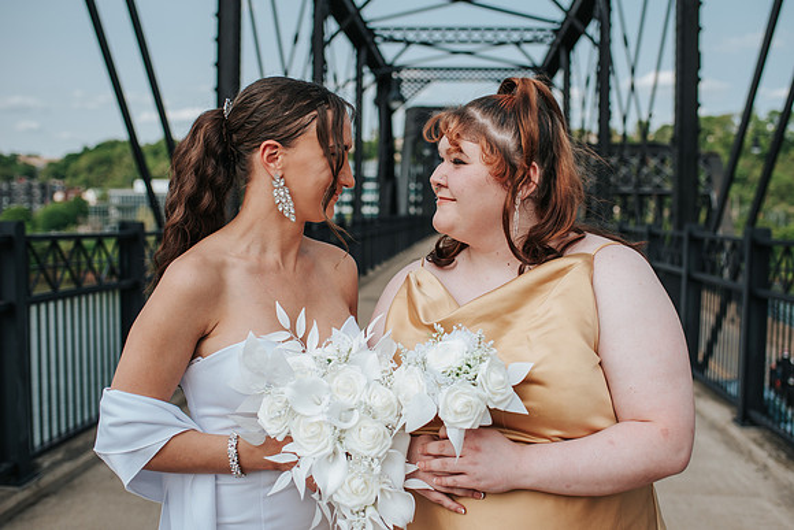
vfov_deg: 34.6
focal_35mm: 38
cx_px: 427
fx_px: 849
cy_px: 246
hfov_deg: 50.1
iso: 100
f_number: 3.2
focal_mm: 35
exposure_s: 1/1000
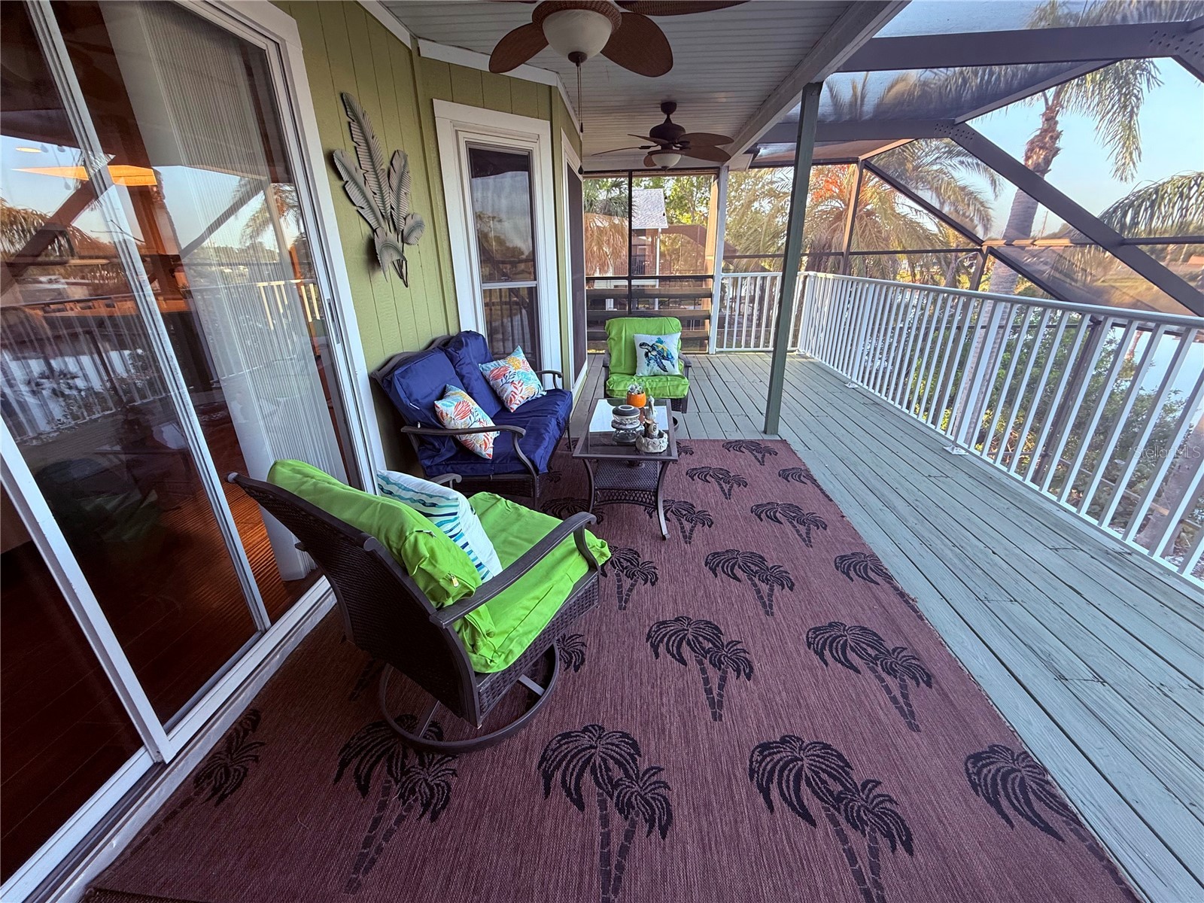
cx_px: 602
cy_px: 452
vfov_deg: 85.7
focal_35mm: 14
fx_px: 487
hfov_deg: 102.1
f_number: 2.2
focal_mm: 2.22
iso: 100
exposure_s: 1/99
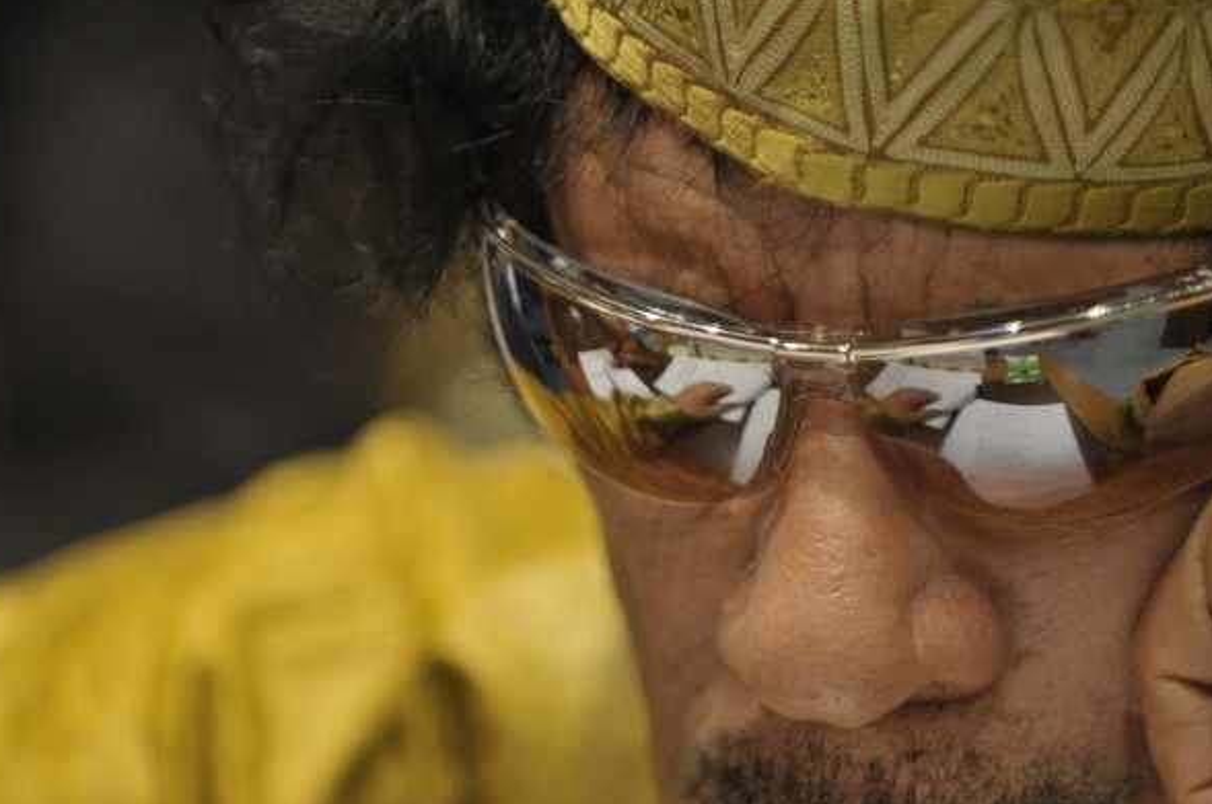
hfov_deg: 5.9
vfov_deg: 3.9
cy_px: 492
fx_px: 11700
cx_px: 564
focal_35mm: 348
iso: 1600
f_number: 2.8
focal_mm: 200
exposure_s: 1/100
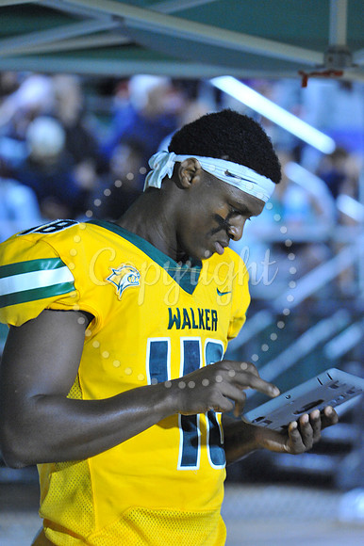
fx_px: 3340
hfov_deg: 6.2
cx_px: 182
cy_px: 273
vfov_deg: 9.4
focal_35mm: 220
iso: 6400
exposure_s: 1/40
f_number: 5.6
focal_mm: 220
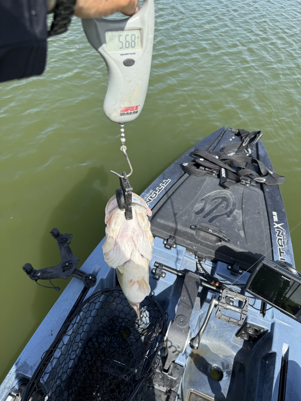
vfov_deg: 71.6
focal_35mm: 24
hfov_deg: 56.8
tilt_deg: -50.0
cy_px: 200
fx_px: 278
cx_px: 150
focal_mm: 6.76
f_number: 1.78
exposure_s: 1/3425
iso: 100
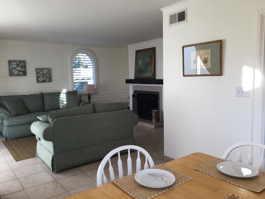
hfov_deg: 61.7
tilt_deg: -6.6
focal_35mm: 29
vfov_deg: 48.2
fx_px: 222
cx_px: 132
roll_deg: +2.1
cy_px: 100
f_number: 2.2
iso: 40
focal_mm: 4.15
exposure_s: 1/120
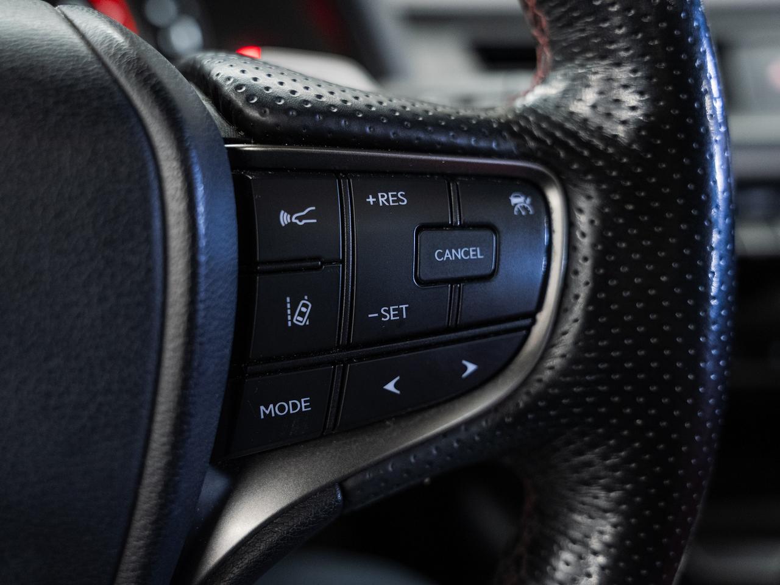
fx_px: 724
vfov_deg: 44.0
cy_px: 292
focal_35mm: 32
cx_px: 390
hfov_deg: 56.6
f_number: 3.5
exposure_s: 1/40
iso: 1000
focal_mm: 29.7
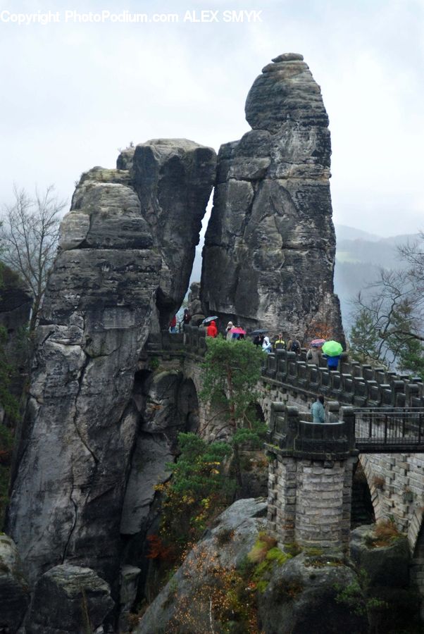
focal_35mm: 99
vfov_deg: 20.6
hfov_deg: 13.9
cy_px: 317
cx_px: 212
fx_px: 1745
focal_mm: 66
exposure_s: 1/100
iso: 400
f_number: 4
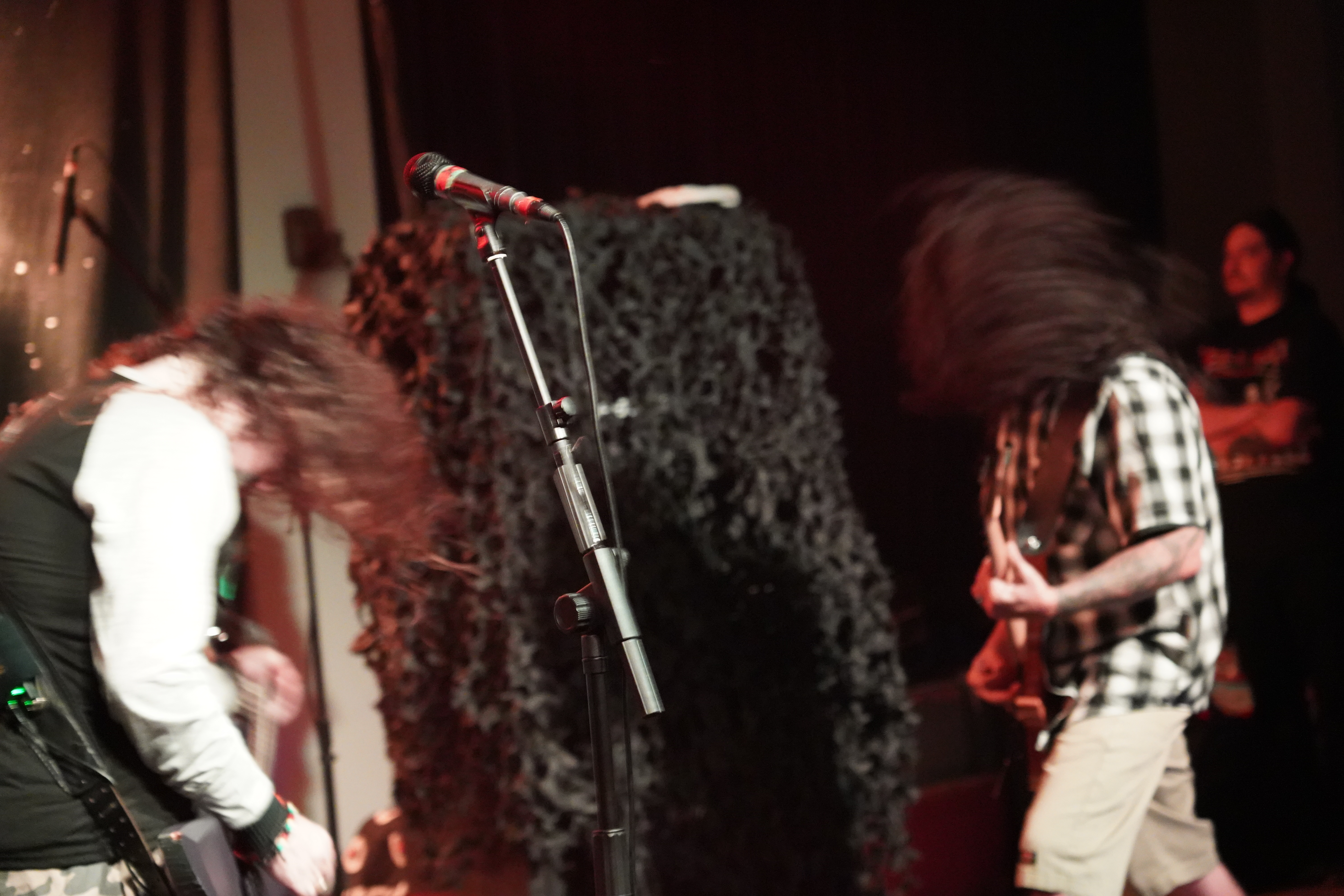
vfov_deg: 16.7
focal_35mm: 82
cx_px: 672
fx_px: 3061
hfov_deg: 24.8
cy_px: 448
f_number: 4
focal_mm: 82
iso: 12800
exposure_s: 1/25
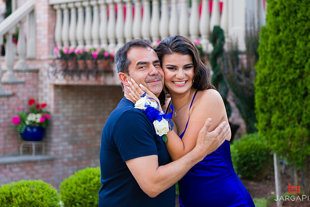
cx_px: 153
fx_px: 732
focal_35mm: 85
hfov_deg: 23.9
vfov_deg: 16.1
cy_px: 88
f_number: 3.2
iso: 200
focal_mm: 70
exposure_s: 1/160
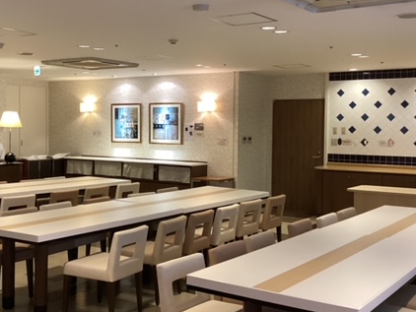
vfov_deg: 30.9
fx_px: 565
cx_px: 189
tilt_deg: -2.8
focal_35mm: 47
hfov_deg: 40.4
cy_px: 142
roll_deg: -0.9
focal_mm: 3.3
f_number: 2.4
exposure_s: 1/50
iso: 250
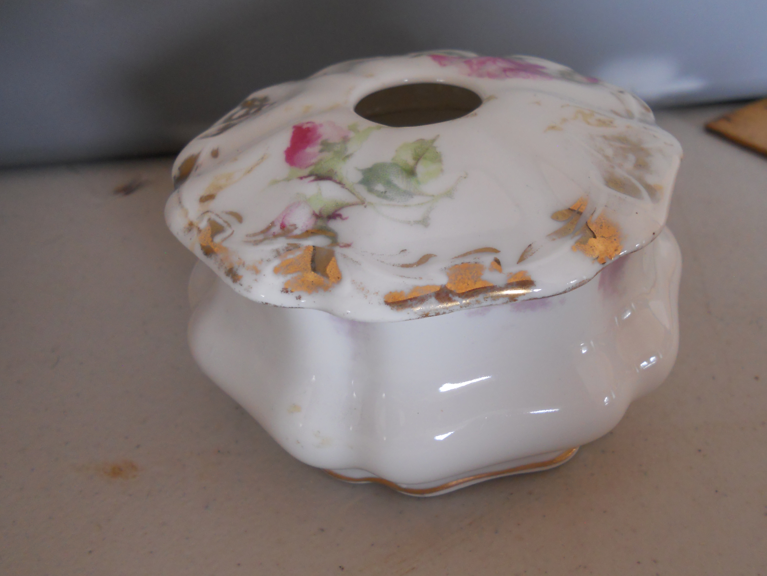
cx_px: 439
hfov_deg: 50.0
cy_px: 275
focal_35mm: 37
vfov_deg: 38.7
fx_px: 820
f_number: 3.5
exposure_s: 1/30
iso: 200
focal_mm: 5.8
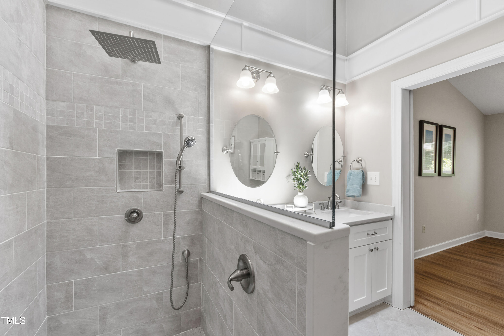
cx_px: 252
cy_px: 168
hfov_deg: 100.4
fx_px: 210
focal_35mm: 15
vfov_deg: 77.3
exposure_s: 1/5
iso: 100
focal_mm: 10
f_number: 9
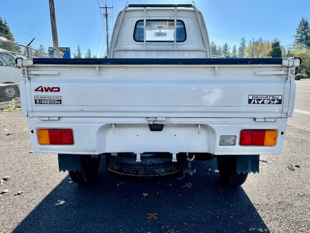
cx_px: 155
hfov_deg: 69.4
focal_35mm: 25
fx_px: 224
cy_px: 116
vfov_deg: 54.9
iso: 32
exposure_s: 1/945
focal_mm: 5.1
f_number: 1.6
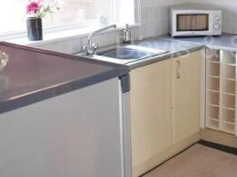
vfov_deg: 23.1
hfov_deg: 29.6
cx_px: 206
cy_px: 47
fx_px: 431
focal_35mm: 63
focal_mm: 14
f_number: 2.5
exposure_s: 1/80
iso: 200
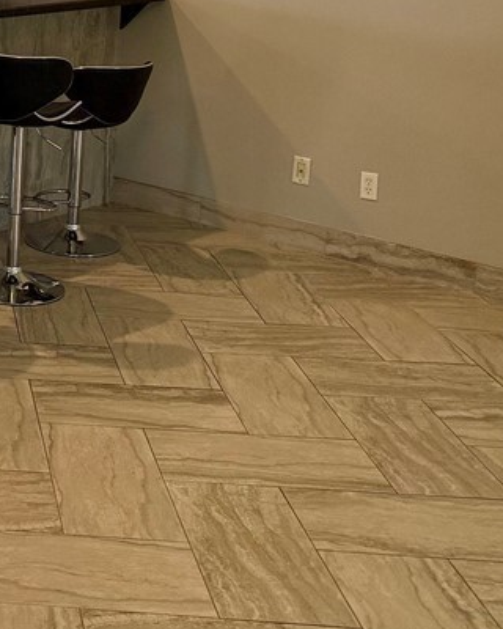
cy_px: 124
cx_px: -212
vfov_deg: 30.7
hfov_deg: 21.9
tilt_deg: -11.0
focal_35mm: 60
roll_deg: -0.3
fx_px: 1117
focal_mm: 6.76
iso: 200
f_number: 1.78
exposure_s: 1/91
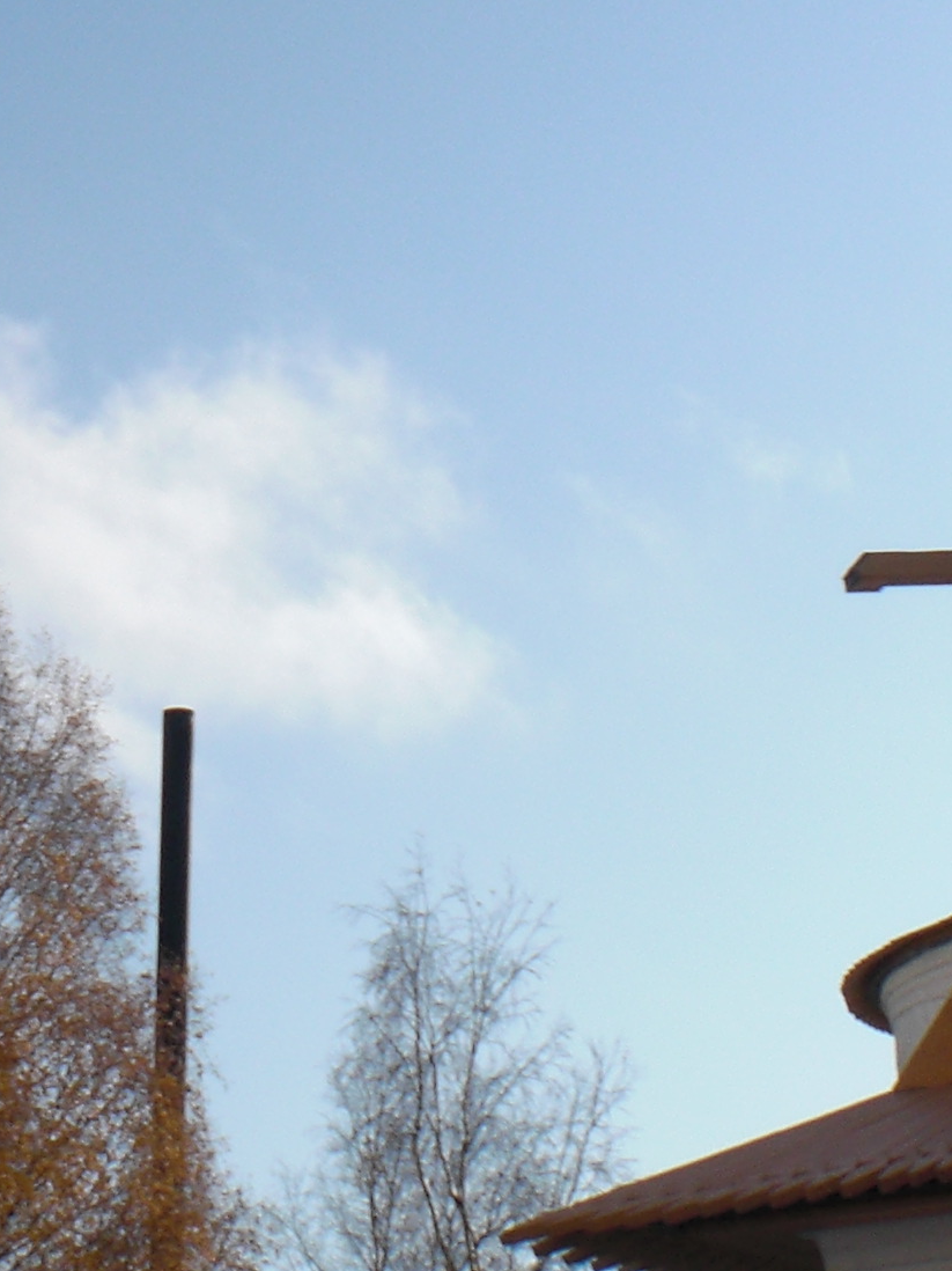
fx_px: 4145
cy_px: 546
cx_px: 219
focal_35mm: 113
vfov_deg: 17.4
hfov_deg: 13.1
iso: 64
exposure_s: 1/500
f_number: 5.6
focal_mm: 6.3
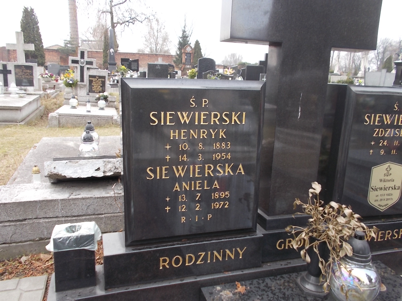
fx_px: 348
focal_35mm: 30
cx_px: 201
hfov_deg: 60.0
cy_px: 150
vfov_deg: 46.8
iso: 80
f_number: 3.4
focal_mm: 5.3
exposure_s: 1/125
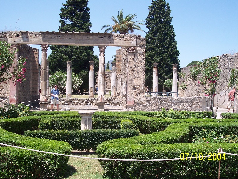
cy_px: 90
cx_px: 119
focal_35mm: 38
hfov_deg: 49.0
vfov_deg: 37.7
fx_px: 261
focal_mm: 8
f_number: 4.8
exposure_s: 1/500
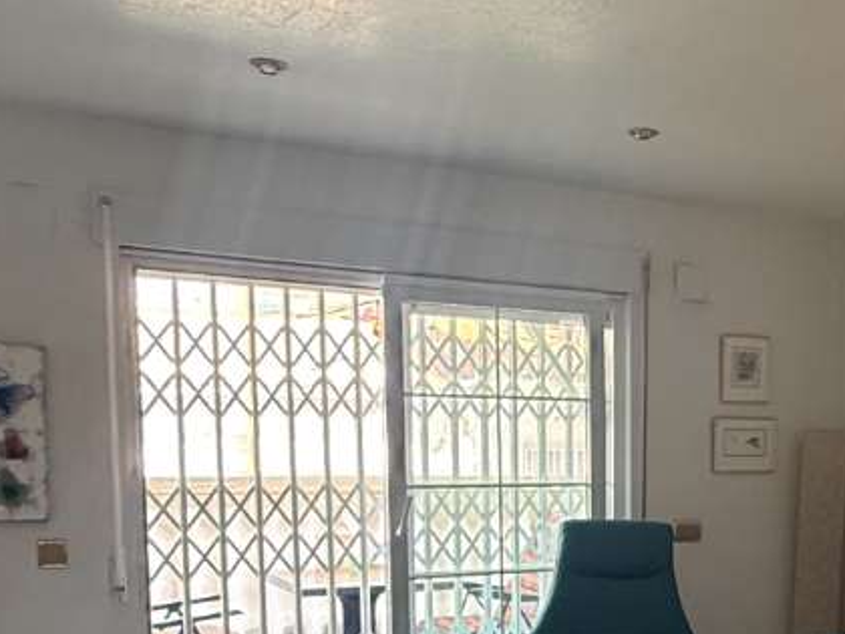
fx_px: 1221
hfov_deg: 36.3
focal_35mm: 50
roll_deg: -0.9
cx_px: 726
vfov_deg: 27.9
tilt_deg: -6.6
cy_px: 583
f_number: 2.2
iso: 160
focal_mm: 2.22
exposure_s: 1/100
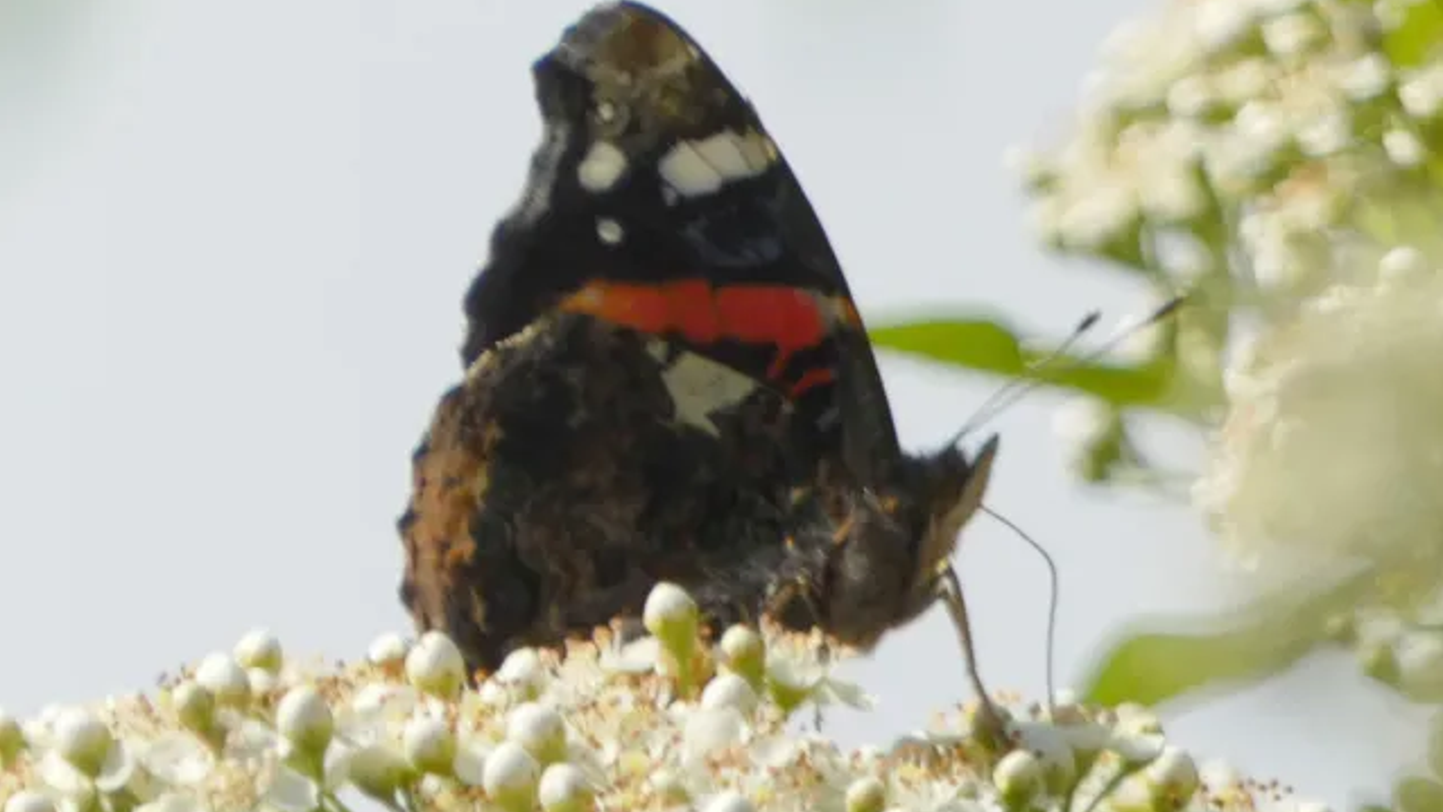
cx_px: 722
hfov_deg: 1.7
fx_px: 50052
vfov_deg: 0.9
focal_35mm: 1308
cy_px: 423
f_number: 5.9
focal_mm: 214.2
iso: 80
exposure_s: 1/250
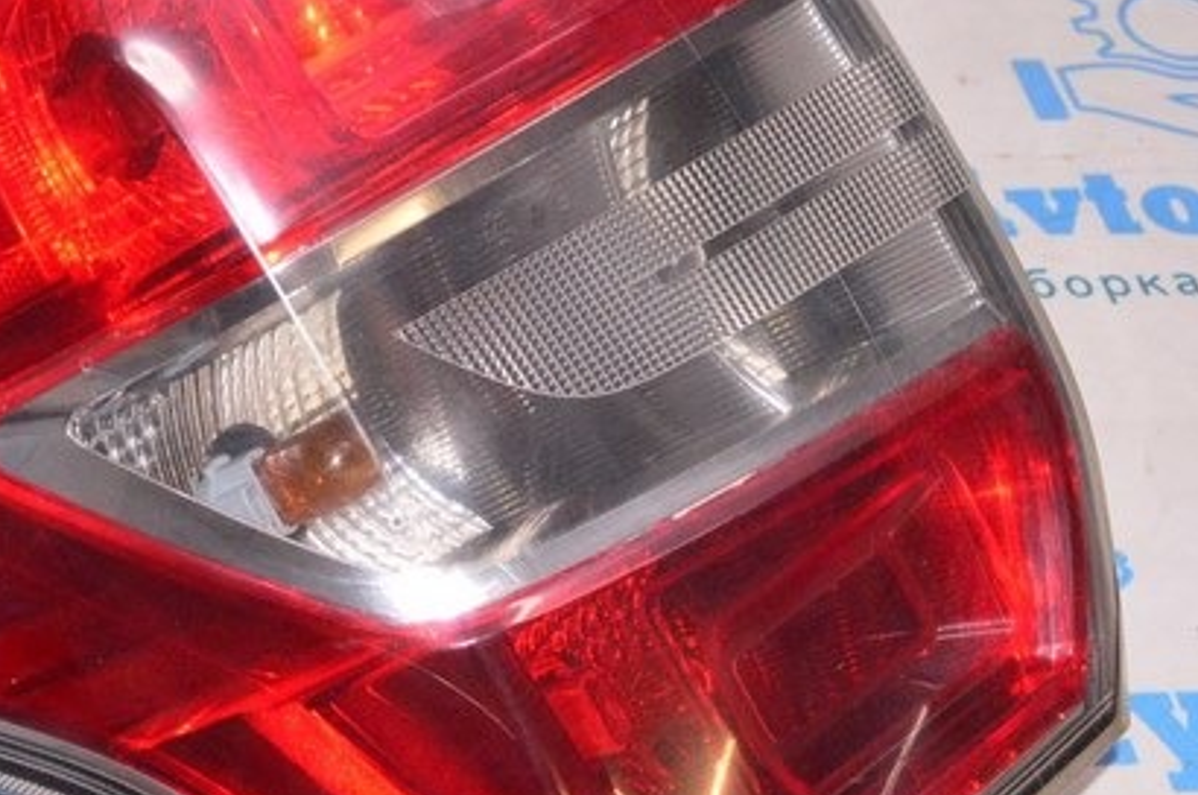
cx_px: 175
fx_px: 2492
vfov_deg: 18.1
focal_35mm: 75
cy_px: 381
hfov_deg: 26.3
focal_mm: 20
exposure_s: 1/160
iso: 1600
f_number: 8
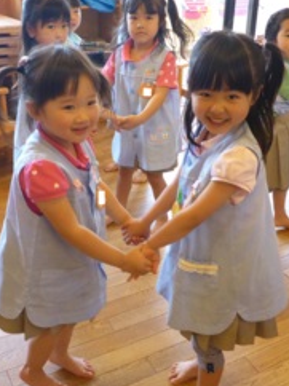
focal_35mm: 42
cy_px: 187
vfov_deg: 44.8
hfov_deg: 34.3
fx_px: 468
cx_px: 148
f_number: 3.4
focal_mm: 5.2
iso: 800
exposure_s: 1/60
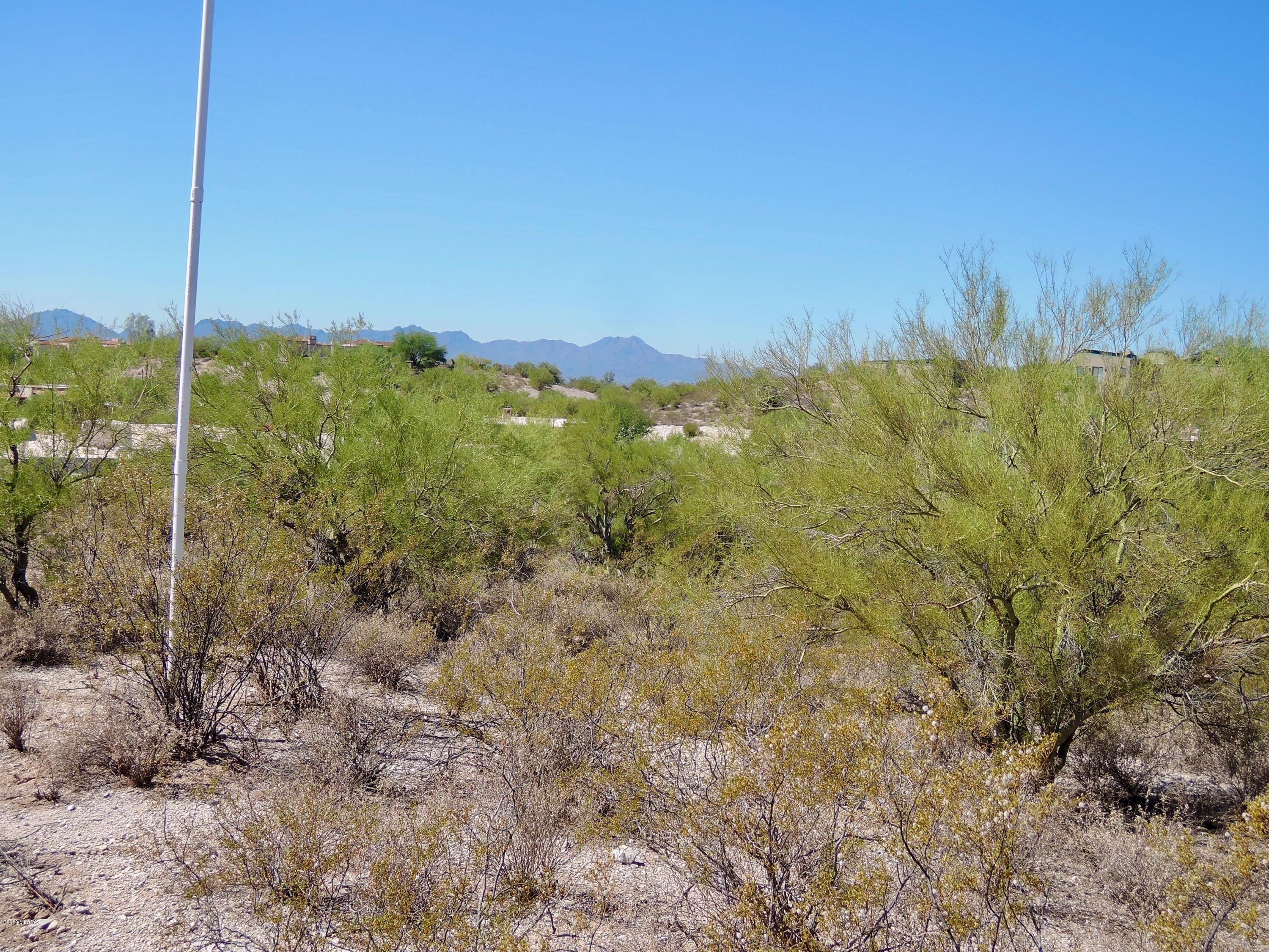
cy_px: 476
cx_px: 634
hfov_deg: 46.8
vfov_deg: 36.0
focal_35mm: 40
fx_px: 1466
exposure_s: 1/80
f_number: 3.5
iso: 80
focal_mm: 8.6
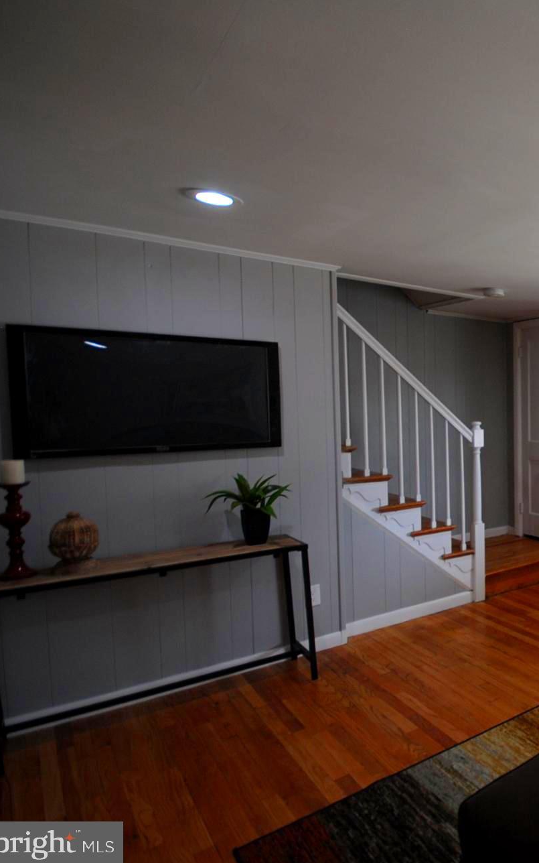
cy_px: 434
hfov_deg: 39.8
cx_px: 631
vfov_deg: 77.2
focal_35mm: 23
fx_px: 541
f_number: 4
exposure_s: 1/40
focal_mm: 10
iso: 200
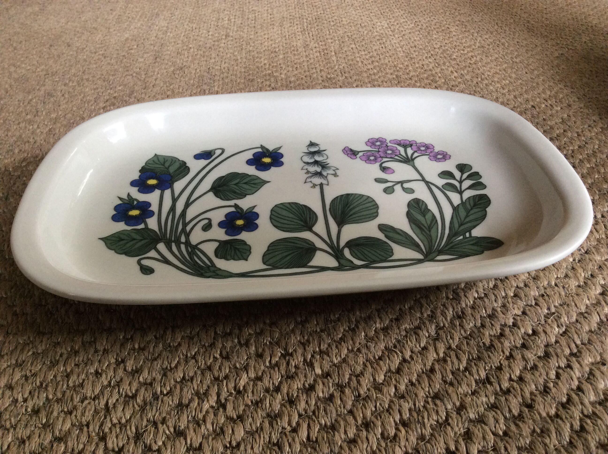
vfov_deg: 44.1
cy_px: 227
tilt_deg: -37.0
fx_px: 561
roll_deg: +2.7
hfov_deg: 56.9
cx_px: 304
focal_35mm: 32
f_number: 2.4
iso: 100
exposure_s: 1/25
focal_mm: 3.3
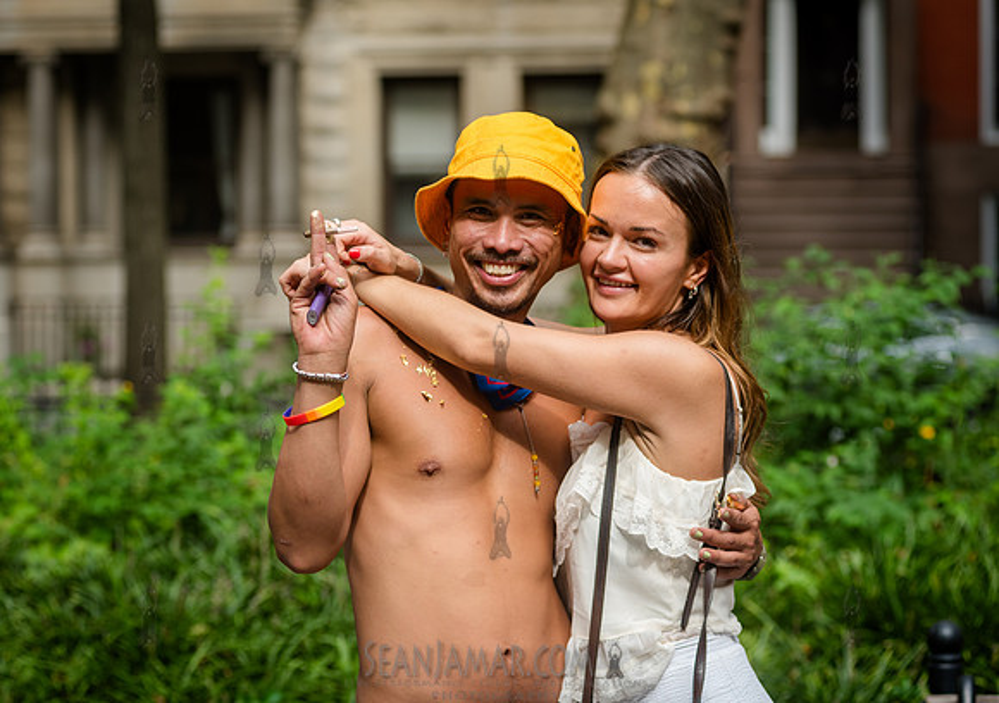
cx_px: 433
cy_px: 333
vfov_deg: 14.5
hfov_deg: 20.5
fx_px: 2758
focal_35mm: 98
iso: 200
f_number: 4
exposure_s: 1/640
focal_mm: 86
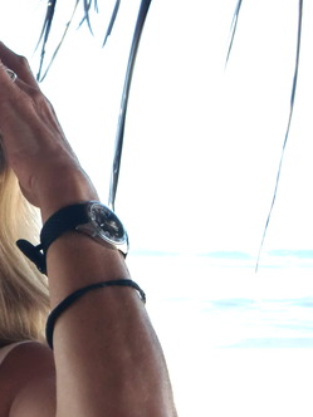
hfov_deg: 10.5
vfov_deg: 14.4
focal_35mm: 137
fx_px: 1652
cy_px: 185
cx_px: -124
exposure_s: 1/320
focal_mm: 11.6
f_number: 4.4
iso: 64
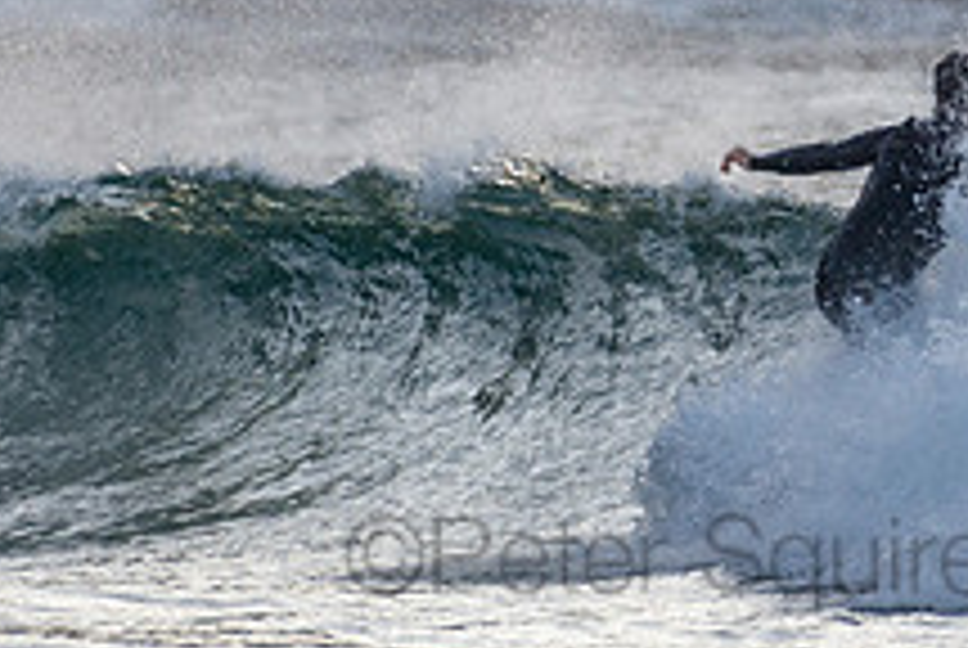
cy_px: -191
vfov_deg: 0.7
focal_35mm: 2021
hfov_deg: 1.0
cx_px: 693
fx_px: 54416
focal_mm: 500
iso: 500
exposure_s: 1/1000
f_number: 5.6
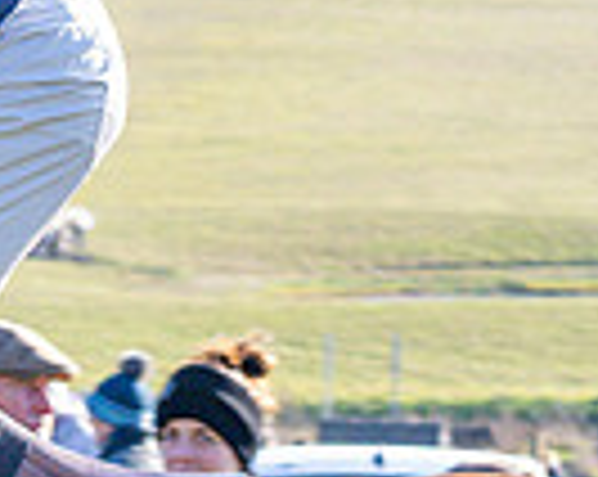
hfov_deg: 3.8
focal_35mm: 502
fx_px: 8872
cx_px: 1062
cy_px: 1066
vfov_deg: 3.1
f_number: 4
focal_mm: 48
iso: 640
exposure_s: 1/1000
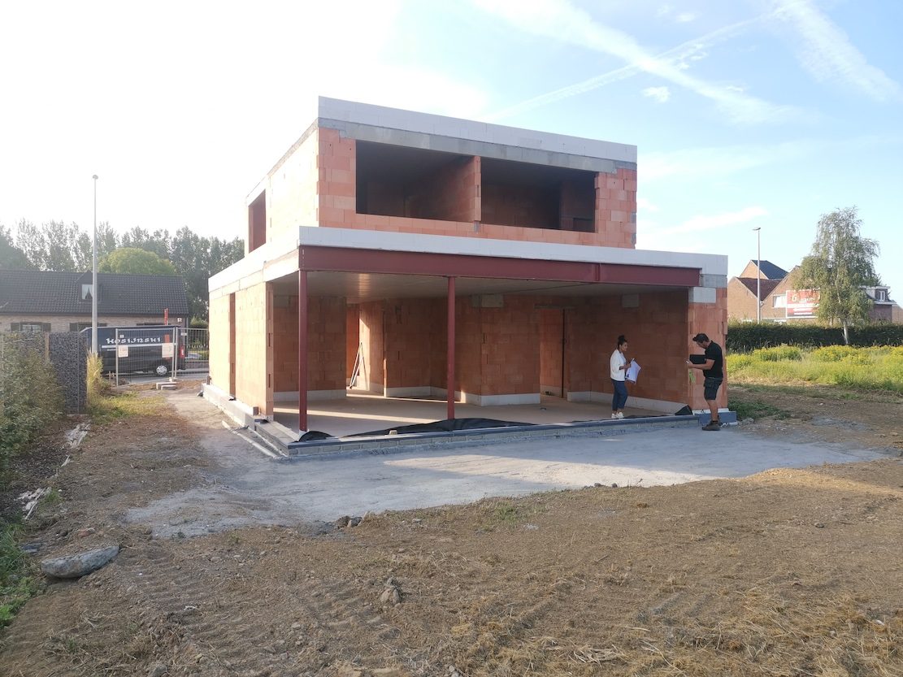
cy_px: 338
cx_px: 452
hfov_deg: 67.3
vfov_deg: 53.1
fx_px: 678
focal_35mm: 26
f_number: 1.8
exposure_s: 1/428
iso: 50
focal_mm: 4.75
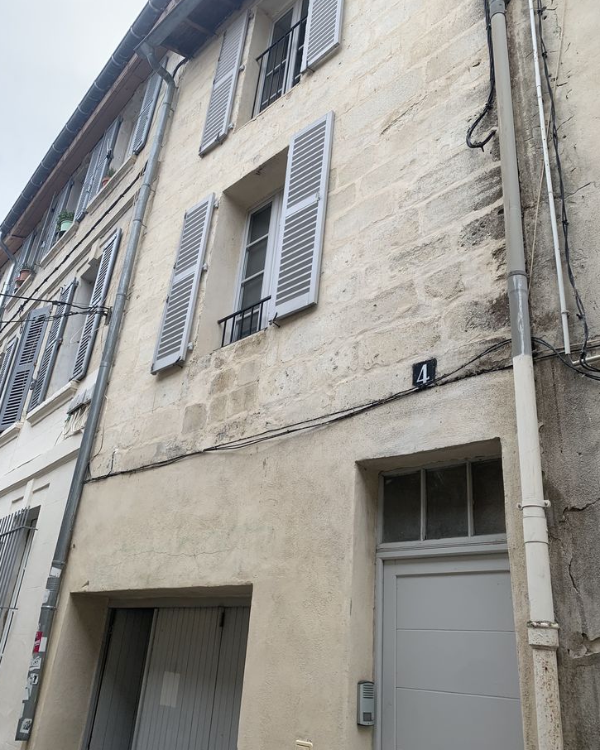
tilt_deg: +29.0
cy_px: 357
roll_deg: -5.8
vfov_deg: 62.2
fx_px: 621
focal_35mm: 28
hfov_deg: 51.5
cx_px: 305
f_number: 1.8
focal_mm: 4.25
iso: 25
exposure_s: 1/936
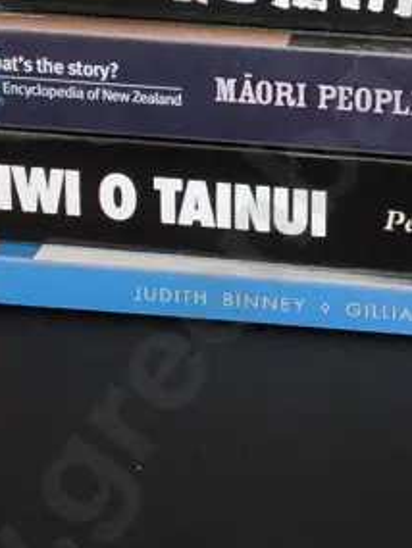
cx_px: 422
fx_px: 1538
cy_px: 29
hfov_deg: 15.0
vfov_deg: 19.7
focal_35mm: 97
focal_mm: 2.87
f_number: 2
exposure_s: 1/120
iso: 100
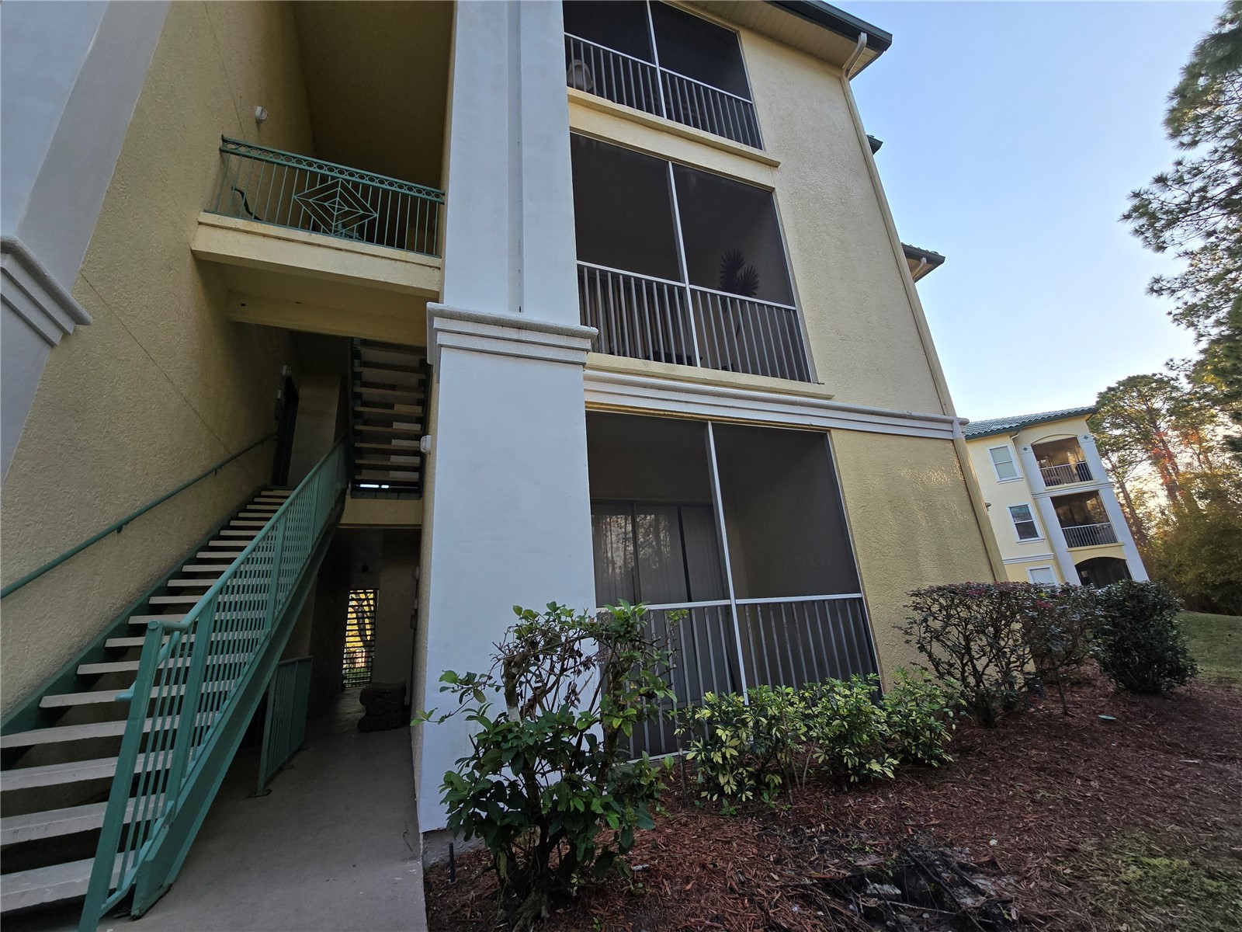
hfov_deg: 106.2
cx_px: 621
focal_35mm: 13
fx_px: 466
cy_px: 466
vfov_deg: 89.9
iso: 50
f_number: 2.2
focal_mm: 2.2
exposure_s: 1/260
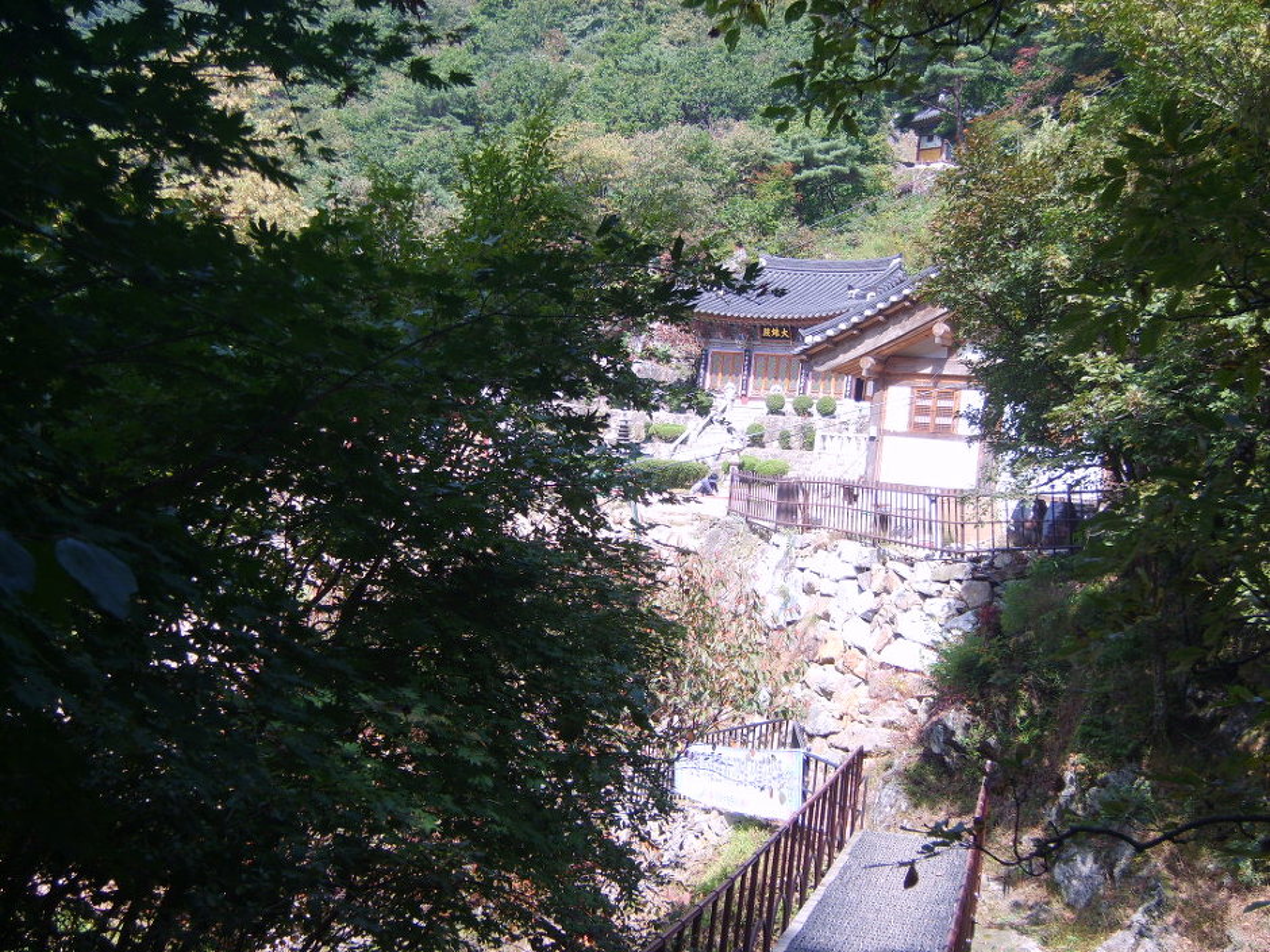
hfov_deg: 36.2
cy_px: 476
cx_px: 635
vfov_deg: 27.5
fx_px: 1944
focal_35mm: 53
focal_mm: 11
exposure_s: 1/250
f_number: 3.5
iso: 50
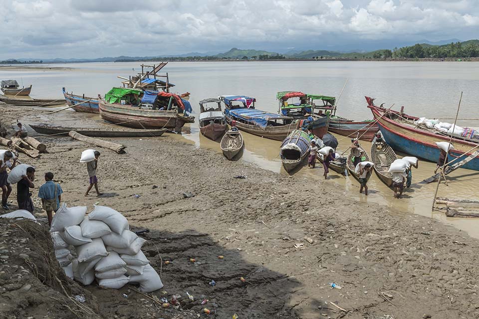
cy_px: 160
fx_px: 426
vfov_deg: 41.1
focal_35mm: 32
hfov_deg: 58.7
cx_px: 240
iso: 400
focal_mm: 32
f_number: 11
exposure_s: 1/1000
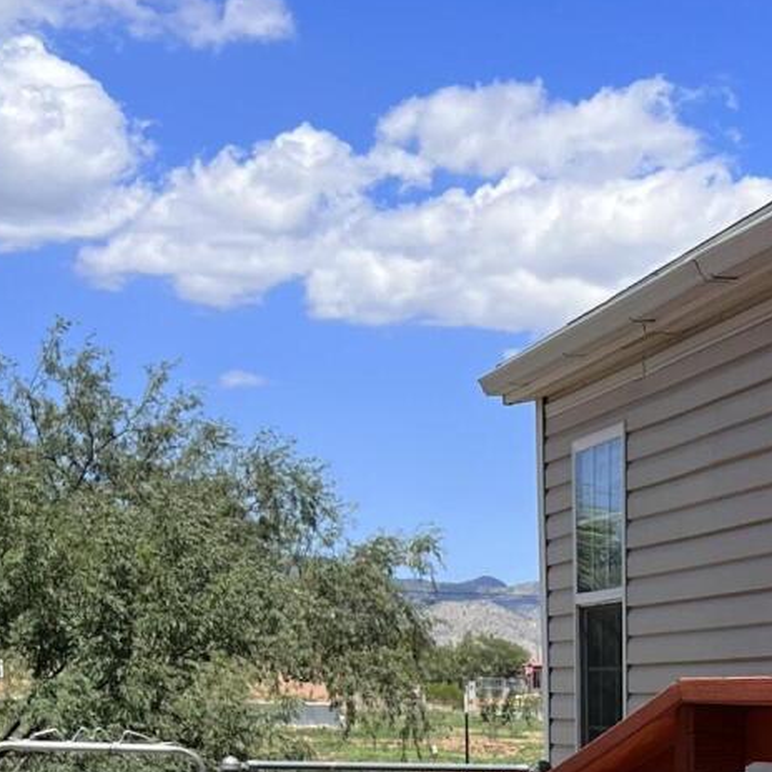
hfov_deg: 16.7
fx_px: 2498
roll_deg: -0.3
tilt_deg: -6.0
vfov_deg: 16.6
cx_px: 958
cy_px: 1005
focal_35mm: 99
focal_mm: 5.7
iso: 50
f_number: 1.5
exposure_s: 1/3257
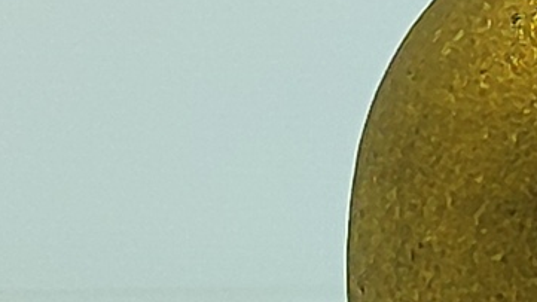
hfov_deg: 14.3
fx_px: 1979
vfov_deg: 8.5
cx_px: 849
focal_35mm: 139
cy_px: 469
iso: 160
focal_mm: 5.89
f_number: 1.89
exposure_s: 1/200
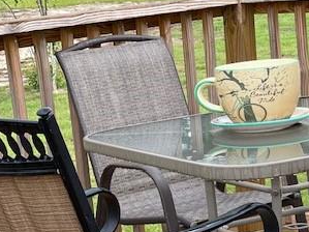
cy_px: 171
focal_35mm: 137
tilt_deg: -9.5
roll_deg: +4.4
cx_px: 260
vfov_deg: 10.8
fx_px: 1222
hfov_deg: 14.3
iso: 20
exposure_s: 1/124
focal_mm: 7.5
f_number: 2.2
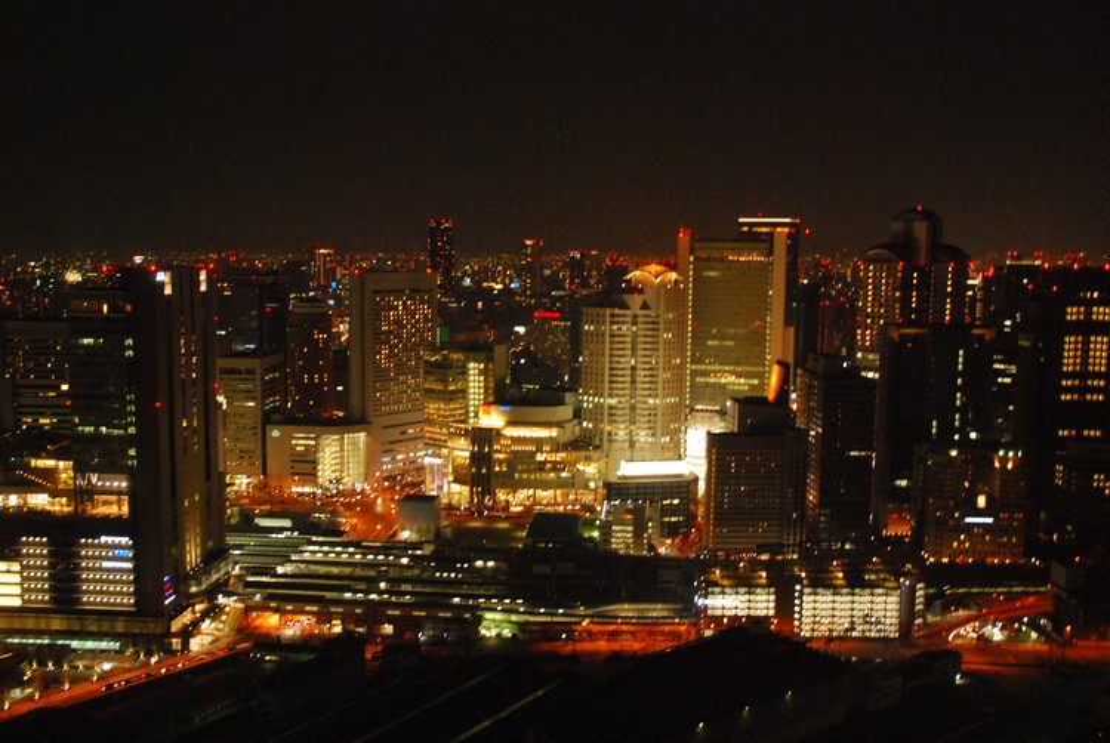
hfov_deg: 51.2
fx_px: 1158
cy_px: 372
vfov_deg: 35.6
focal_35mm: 38
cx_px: 555
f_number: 4
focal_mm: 25
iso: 1600
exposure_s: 1/8
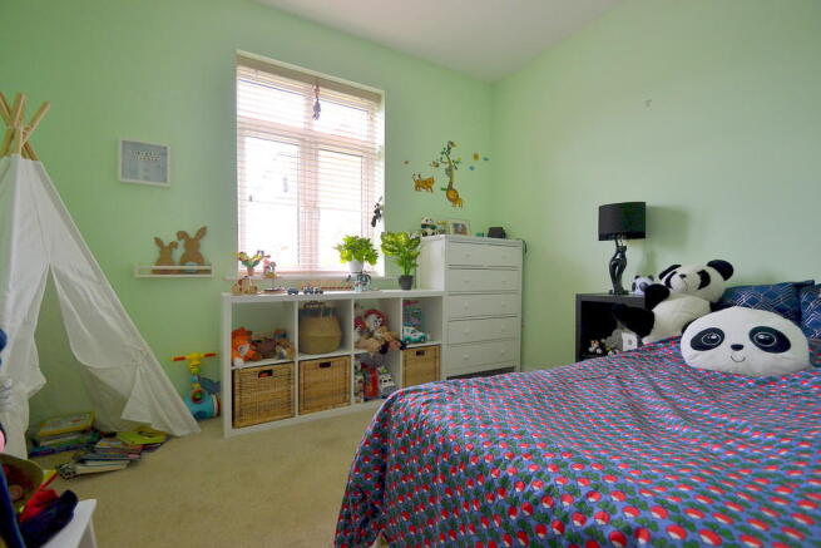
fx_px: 342
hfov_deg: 100.4
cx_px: 410
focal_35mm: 15
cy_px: 274
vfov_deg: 77.4
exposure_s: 1/80
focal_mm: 10
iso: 400
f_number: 4.5
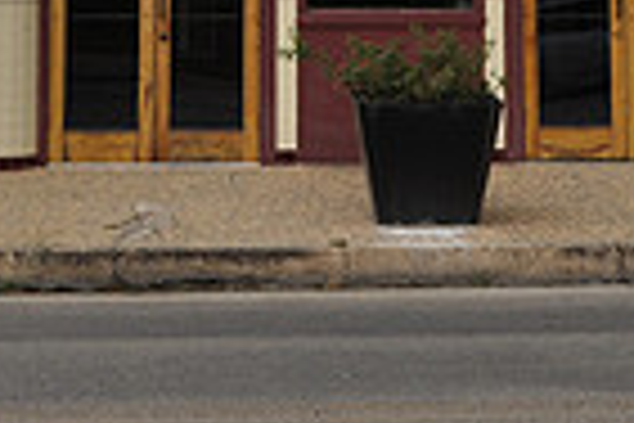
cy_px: -398
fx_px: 2606
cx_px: 337
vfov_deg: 8.8
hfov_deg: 13.9
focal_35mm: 148
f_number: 5.6
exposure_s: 1/200
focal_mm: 24
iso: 200
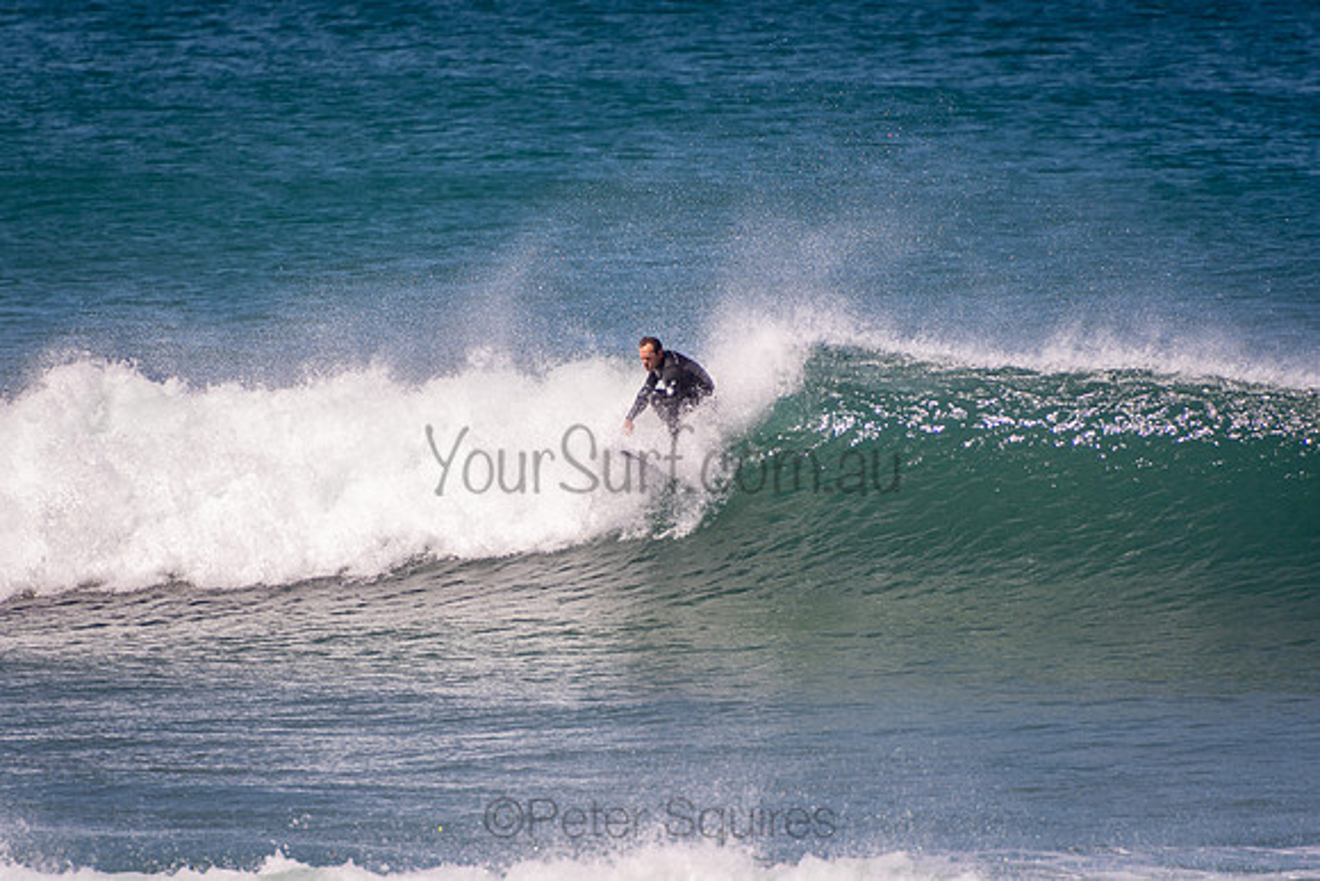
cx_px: 660
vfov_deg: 2.3
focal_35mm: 600
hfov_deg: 3.4
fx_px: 22004
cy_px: 440
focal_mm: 400
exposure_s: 1/1250
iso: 200
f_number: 5.6
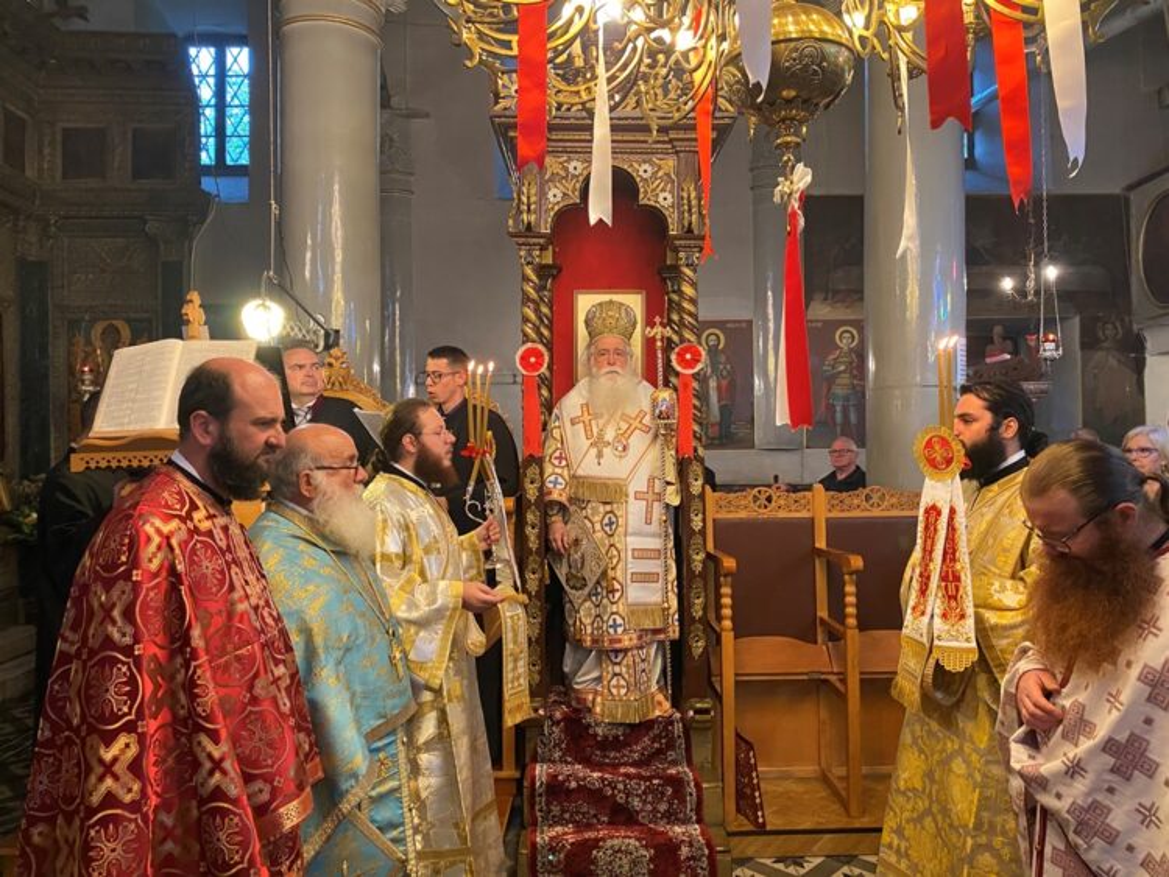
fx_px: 878
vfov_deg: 53.1
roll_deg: -0.3
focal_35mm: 26
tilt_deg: +2.2
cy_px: 438
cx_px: 584
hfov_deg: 67.3
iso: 400
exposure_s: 1/50
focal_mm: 4.25
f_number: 1.8
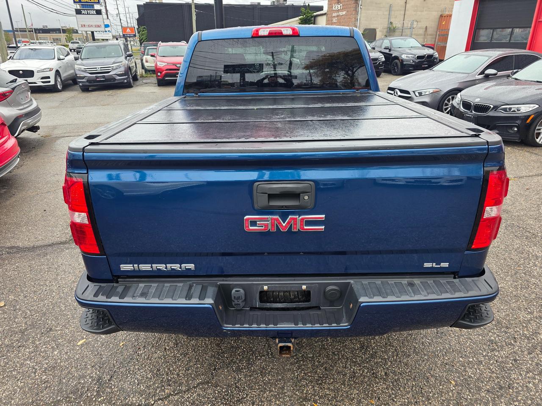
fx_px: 360
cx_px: 271
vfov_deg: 58.9
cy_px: 203
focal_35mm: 23
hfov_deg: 73.9
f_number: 1.7
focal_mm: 6.3
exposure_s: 1/180
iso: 50
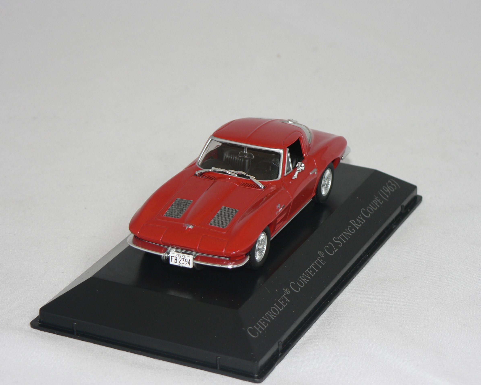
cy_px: 194
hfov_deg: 15.4
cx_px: 248
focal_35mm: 125
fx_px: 1779
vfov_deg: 12.3
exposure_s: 1/60
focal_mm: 19.9
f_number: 3.2
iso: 80
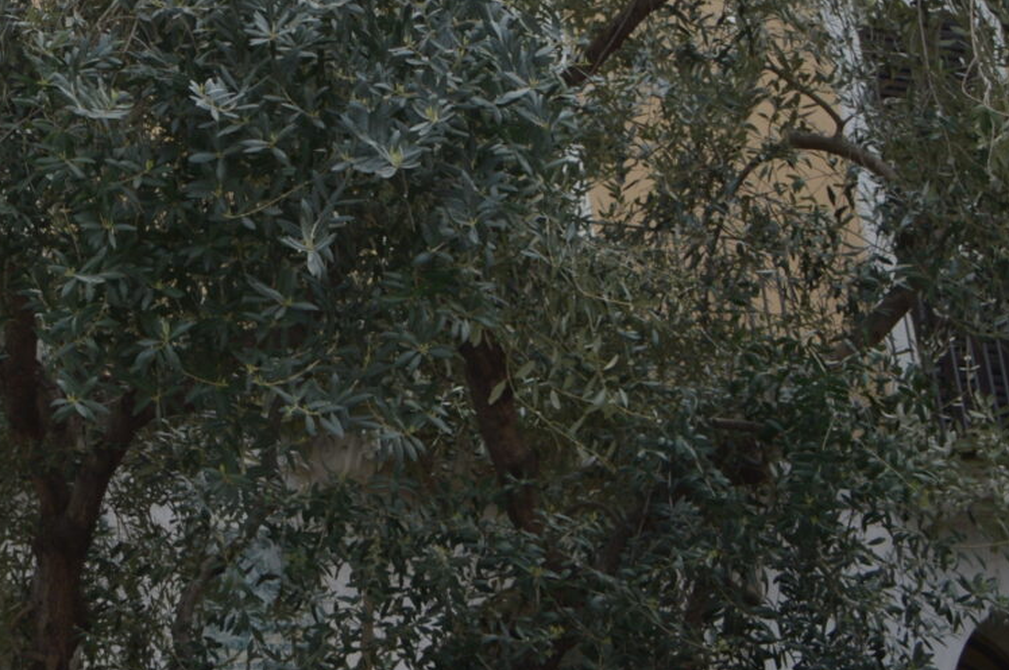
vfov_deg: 11.6
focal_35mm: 113
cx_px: -345
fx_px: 3164
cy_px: -311
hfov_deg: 16.9
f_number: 8
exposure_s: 1/200
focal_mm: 22
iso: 100
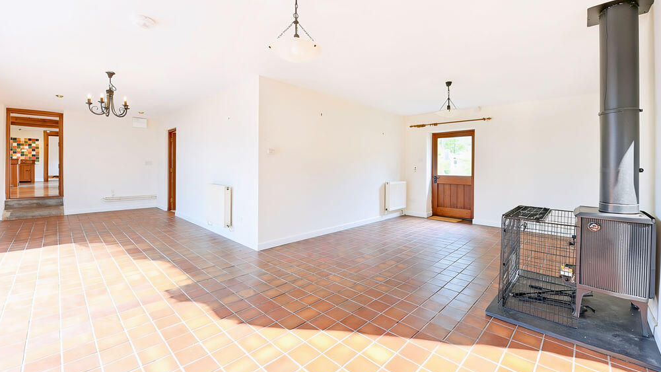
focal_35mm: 15
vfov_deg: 70.4
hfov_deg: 103.0
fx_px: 263
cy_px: 172
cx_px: 333
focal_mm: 14
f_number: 9
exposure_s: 1/20
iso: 250
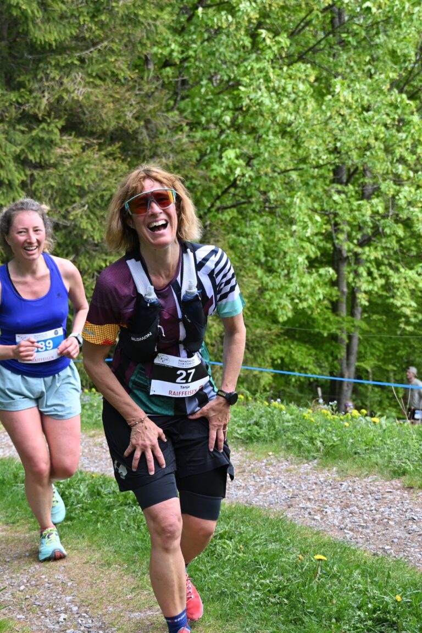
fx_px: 1319
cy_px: 316
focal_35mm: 75
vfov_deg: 27.0
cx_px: 211
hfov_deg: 18.2
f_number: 5.6
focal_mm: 50
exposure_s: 1/1000
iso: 1000
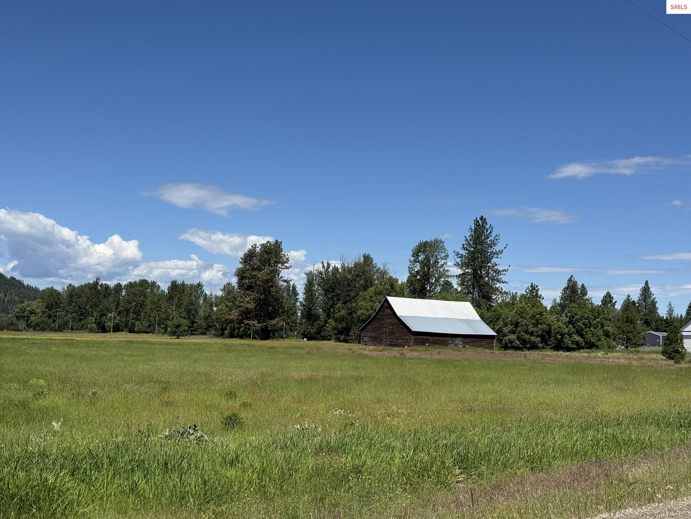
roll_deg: -2.0
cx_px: 346
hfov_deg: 39.7
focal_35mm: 48
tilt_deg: +4.2
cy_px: 260
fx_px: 958
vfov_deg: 30.3
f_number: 1.78
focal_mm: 6.76
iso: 64
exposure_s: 1/7092
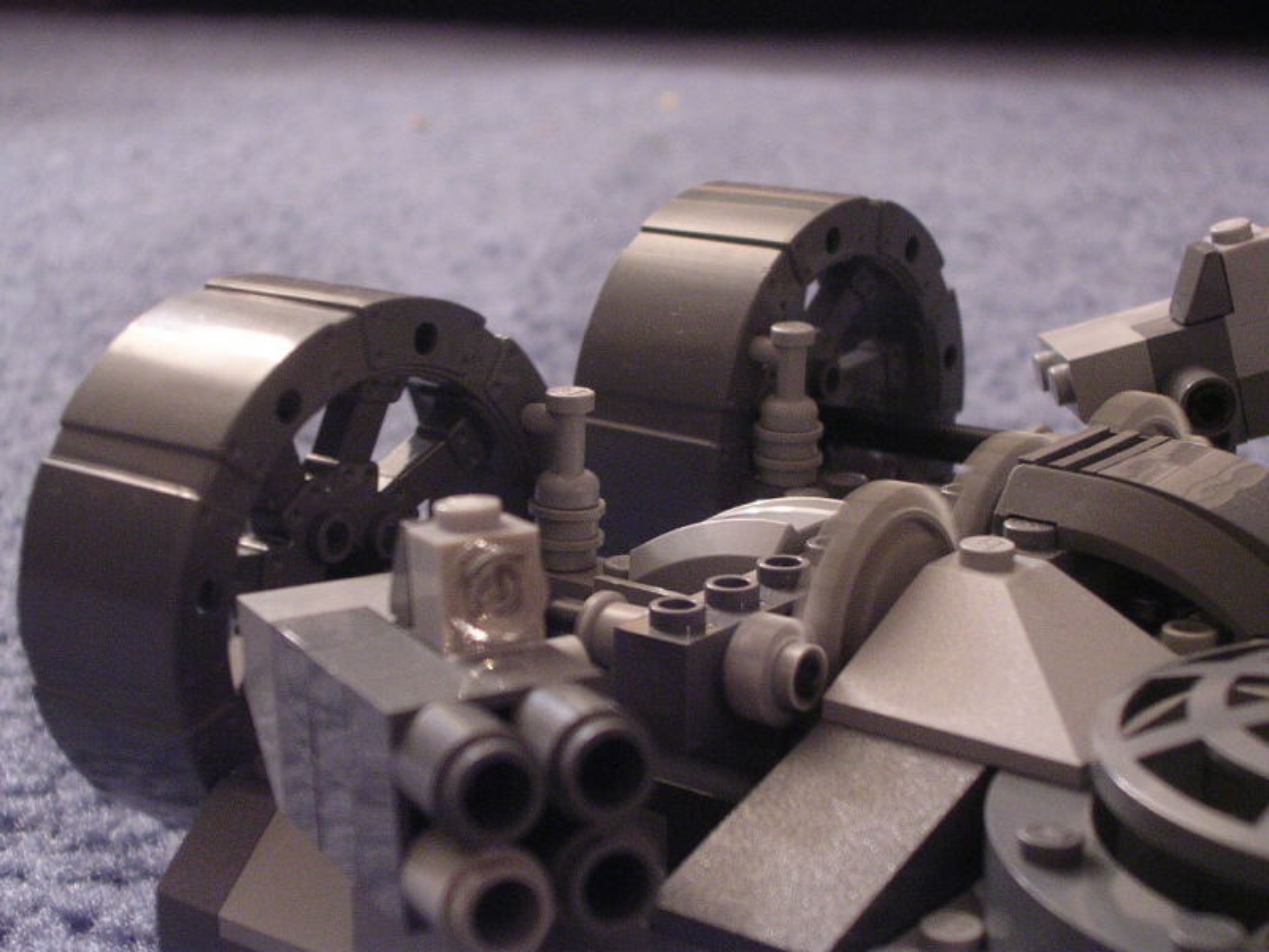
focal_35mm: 67
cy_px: 476
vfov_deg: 21.9
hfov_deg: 29.0
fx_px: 2456
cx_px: 634
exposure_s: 1/1.8
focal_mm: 10.2
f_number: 3.6
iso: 400
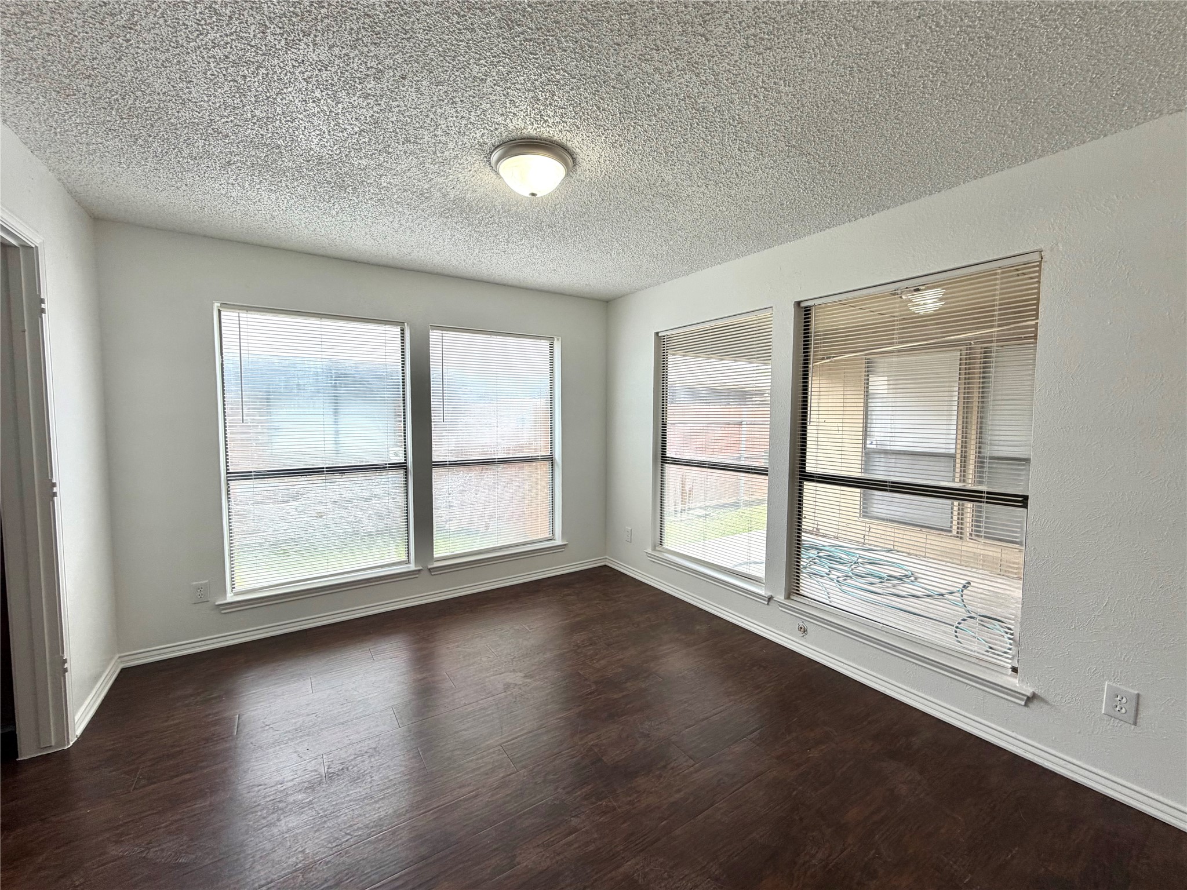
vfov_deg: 85.7
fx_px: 480
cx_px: 594
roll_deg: -0.7
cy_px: 445
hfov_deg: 102.1
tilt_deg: -3.7
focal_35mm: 14
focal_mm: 2.22
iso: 50
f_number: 2.2
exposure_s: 1/121
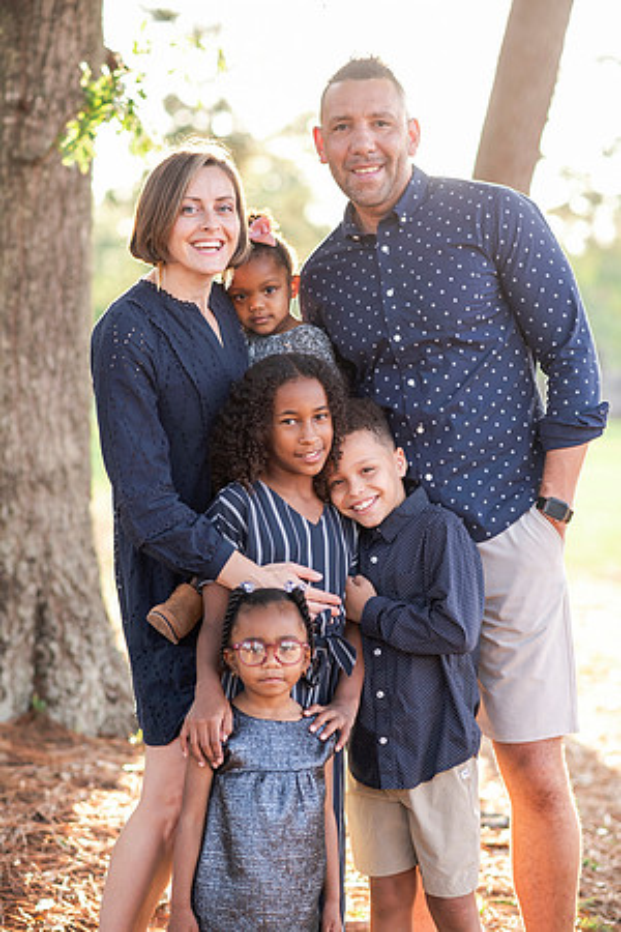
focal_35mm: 85
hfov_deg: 16.1
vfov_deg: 23.9
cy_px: 466
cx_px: 310
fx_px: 2199
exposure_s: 1/500
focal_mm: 85
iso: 320
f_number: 2.5
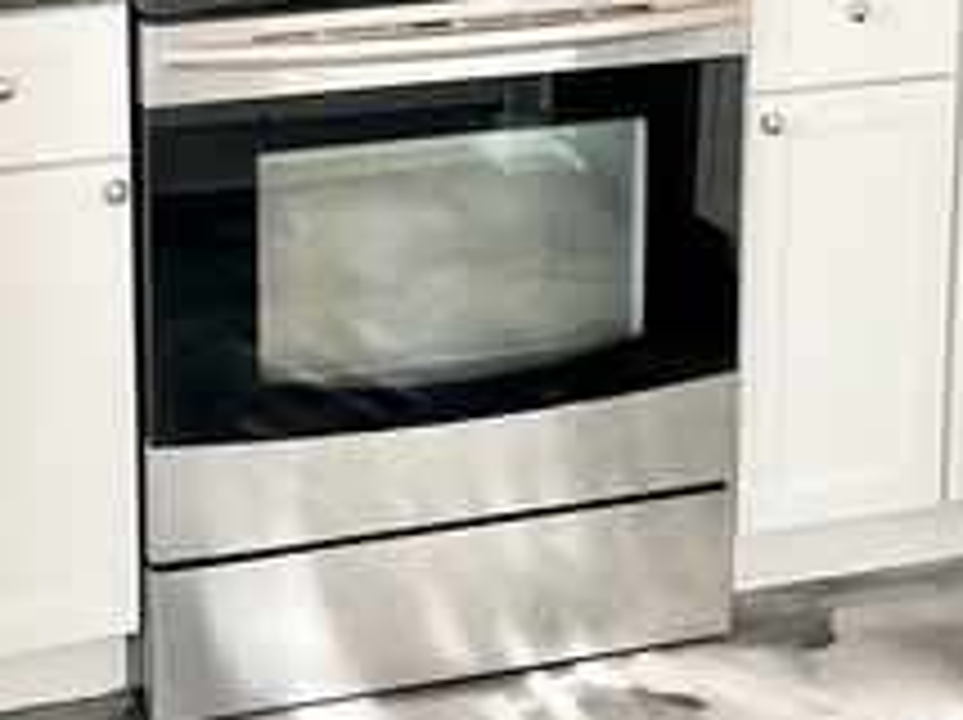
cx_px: 169
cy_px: -212
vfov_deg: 17.1
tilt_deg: -8.6
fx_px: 2251
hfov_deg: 23.7
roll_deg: +0.7
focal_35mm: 81
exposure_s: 1/60
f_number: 1.6
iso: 125
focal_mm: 5.1
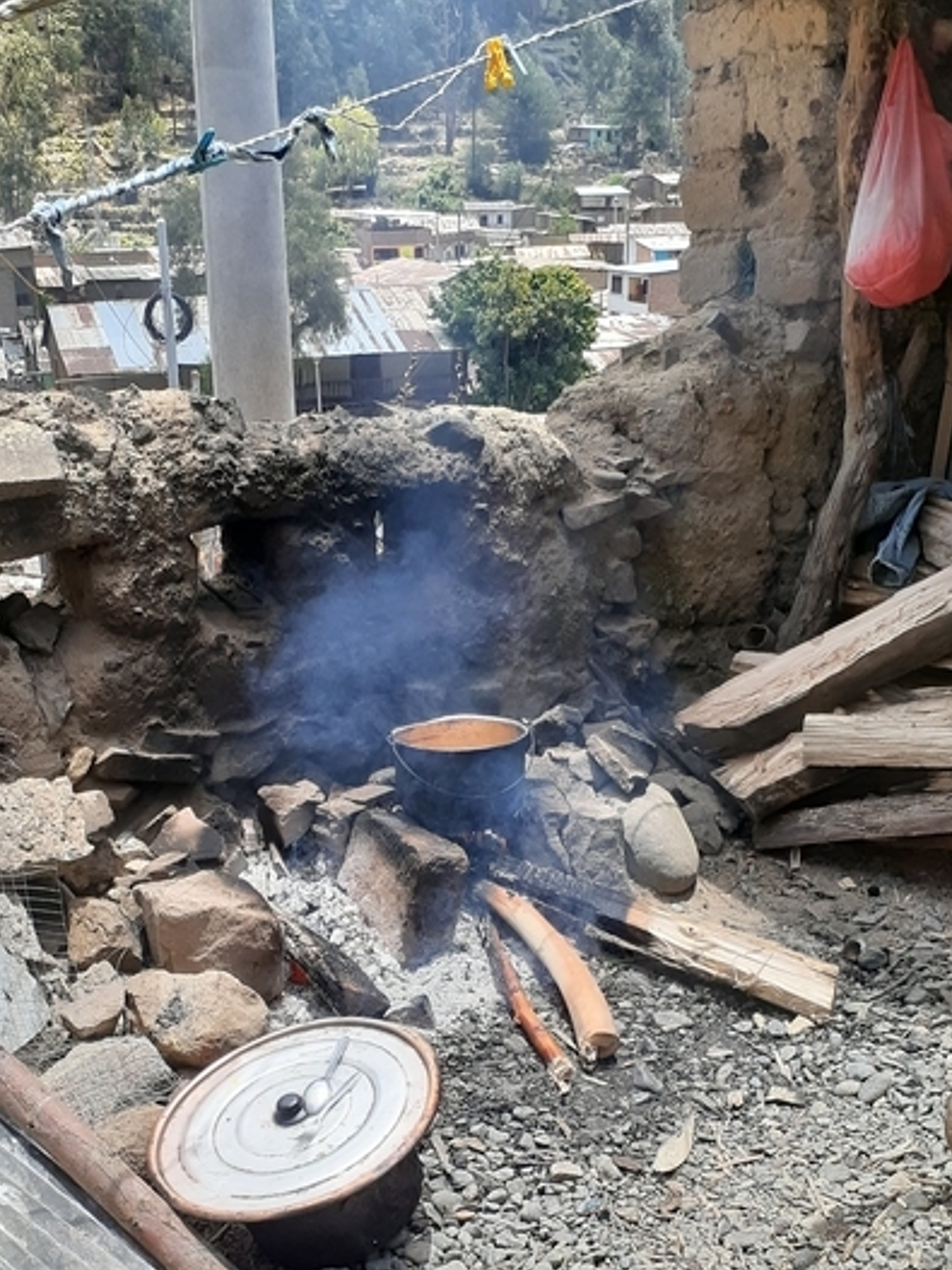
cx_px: 374
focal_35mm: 41
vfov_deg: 44.4
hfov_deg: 35.0
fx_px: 1504
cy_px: 935
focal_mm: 3.6
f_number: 1.9
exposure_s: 1/622
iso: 40
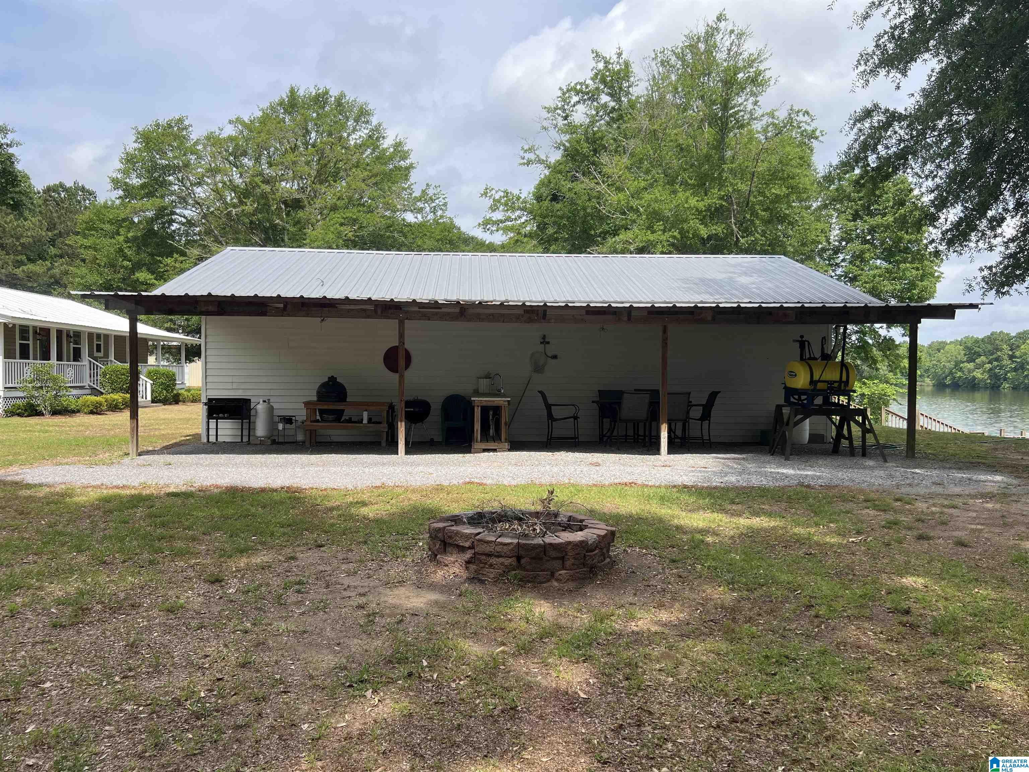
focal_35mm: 26
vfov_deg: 53.1
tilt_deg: -2.3
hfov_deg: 67.3
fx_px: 773
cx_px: 514
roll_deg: -0.7
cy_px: 386
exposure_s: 1/2762
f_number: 1.5
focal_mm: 5.7
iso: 50
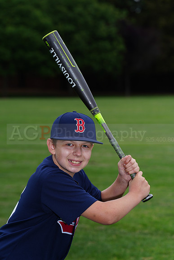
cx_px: 87
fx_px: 1290
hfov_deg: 7.7
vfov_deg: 11.5
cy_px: 130
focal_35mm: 178
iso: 200
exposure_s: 1/250
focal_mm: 178
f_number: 8
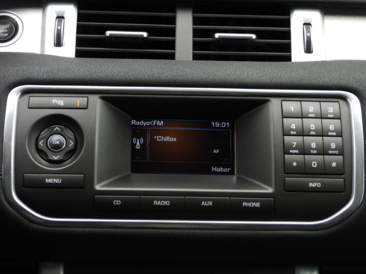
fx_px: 846
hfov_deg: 24.4
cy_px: 137
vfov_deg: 18.4
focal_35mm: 80
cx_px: 183
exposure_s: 1/125
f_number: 3.5
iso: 100
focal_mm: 14.4
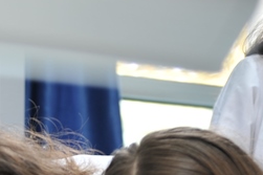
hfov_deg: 12.4
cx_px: -18
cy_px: 310
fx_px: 1190
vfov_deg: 8.1
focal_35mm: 163
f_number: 2.8
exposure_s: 1/60
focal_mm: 40
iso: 200
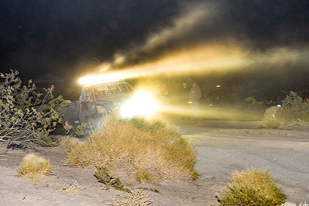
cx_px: 153
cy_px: 123
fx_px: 823
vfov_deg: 14.2
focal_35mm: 96
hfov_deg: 21.3
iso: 1000
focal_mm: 70
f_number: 4.5
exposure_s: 1/60
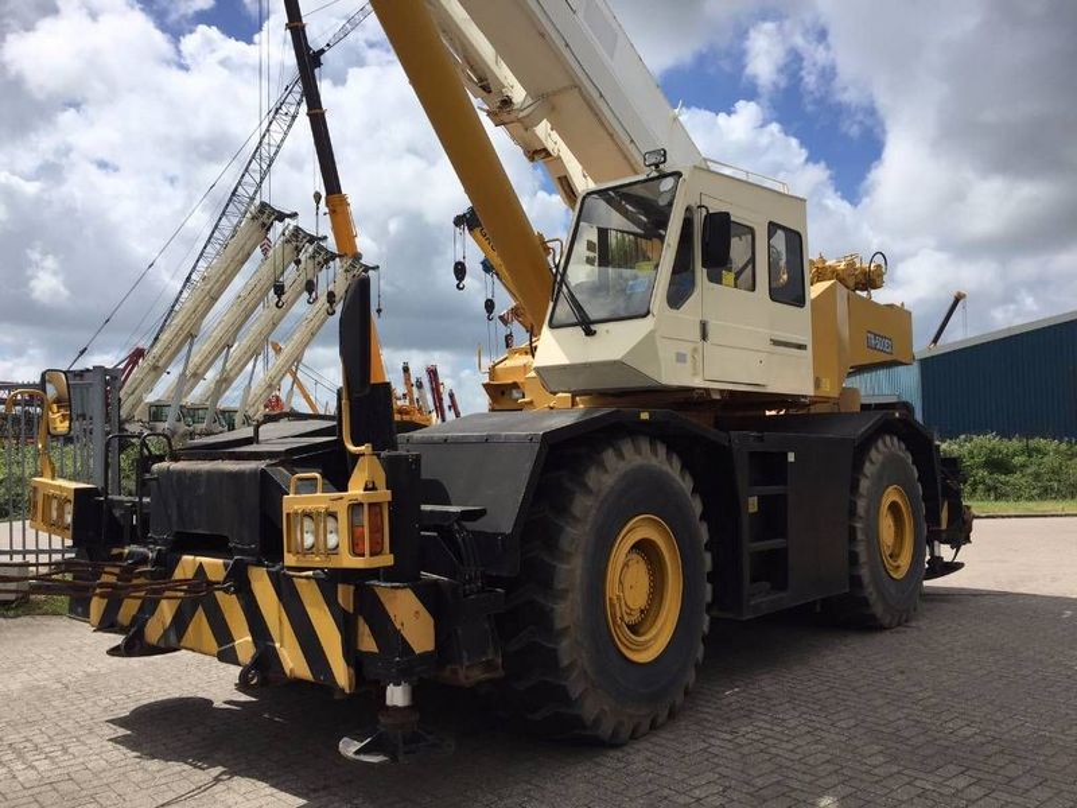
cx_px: 538
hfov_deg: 61.7
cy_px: 404
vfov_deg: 48.2
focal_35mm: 29
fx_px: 902
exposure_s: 1/3597
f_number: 2.2
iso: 32
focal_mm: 4.15
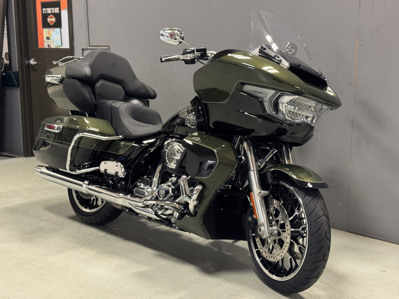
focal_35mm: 48
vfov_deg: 30.3
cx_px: 200
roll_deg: -0.4
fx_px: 553
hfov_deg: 39.7
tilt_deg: -10.6
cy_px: 150
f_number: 1.78
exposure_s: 1/40
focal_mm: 6.76
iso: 200
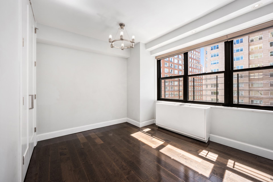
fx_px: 114
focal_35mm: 15
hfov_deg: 100.4
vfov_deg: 77.3
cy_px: 91
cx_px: 136
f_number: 22
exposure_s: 1/4
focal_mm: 15
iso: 640
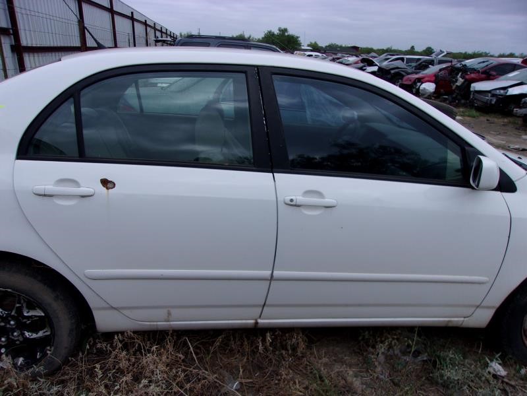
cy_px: 198
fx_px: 411
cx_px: 264
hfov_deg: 65.3
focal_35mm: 27
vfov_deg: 51.4
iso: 80
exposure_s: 1/80
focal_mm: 4.9
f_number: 10.4
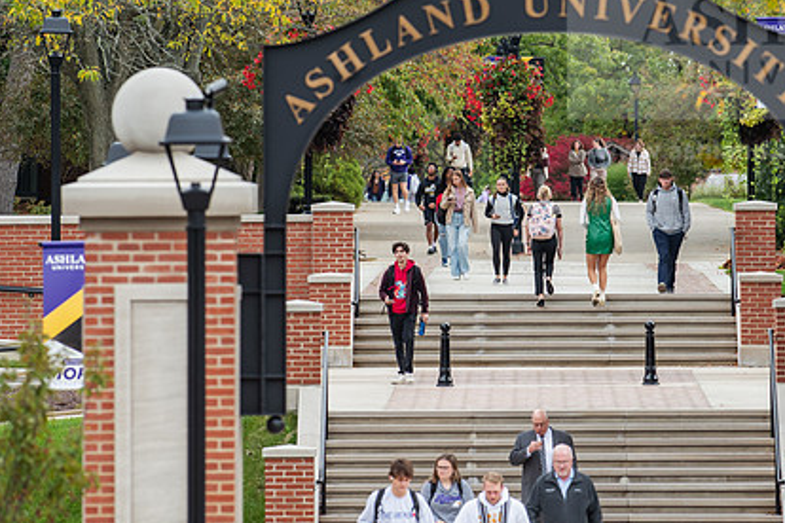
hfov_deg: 4.9
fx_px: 9158
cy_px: 190
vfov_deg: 3.3
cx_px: 510
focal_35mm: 420
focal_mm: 300
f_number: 6.3
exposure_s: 1/500
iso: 400
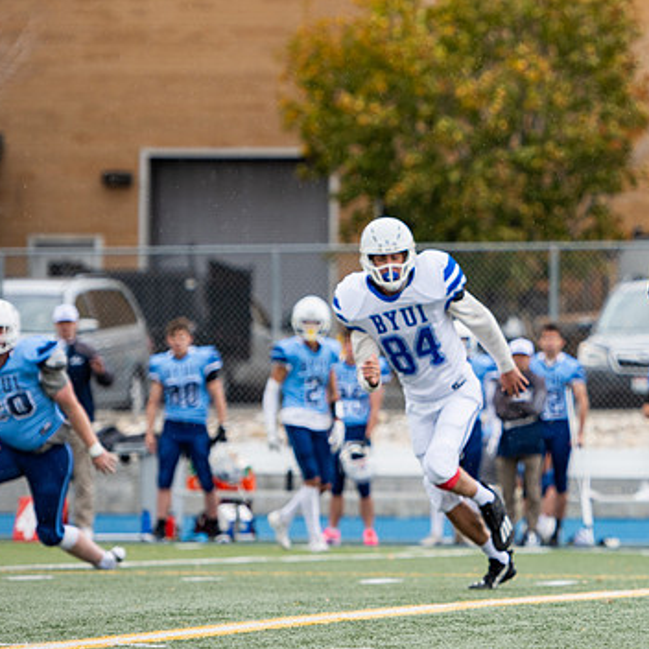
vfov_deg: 5.5
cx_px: 642
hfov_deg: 5.4
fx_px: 6809
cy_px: 190
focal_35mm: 321
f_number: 2.8
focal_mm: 155
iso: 125
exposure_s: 1/1000
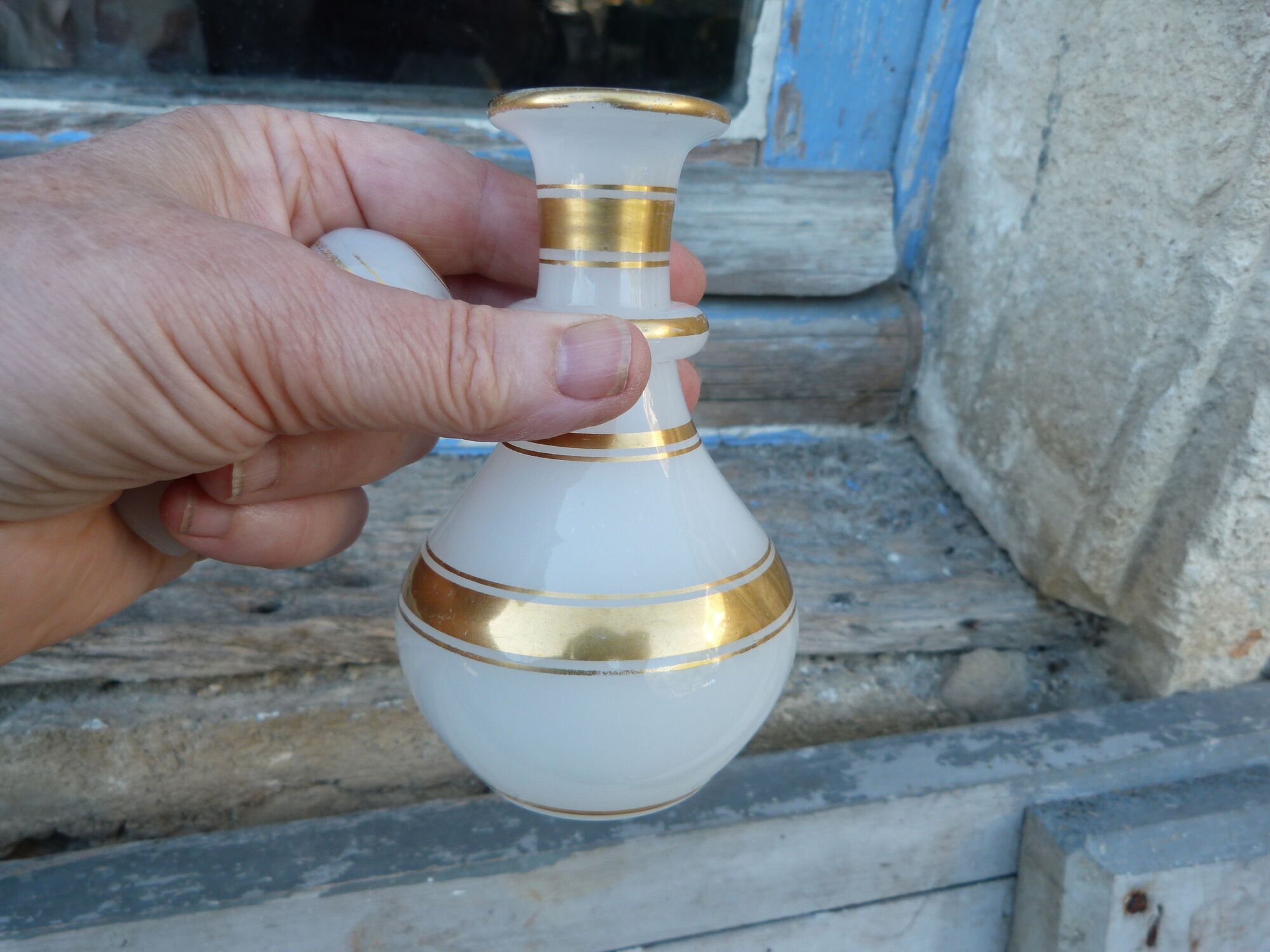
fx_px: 917
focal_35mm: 25
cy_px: 476
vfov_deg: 54.9
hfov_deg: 69.4
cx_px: 635
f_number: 2.8
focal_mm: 4.5
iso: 80
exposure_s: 1/80
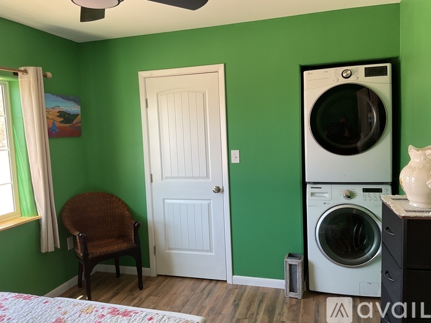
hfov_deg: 61.7
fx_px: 361
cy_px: 162
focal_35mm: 29
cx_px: 216
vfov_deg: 48.2
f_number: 1.8
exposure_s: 1/60
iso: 50
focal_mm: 3
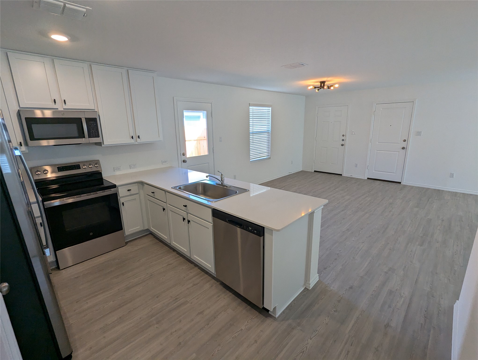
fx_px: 221
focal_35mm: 16
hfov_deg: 94.4
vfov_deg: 78.2
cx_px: 239
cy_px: 180
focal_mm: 2.35
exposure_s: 1/120
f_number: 2.2
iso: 95
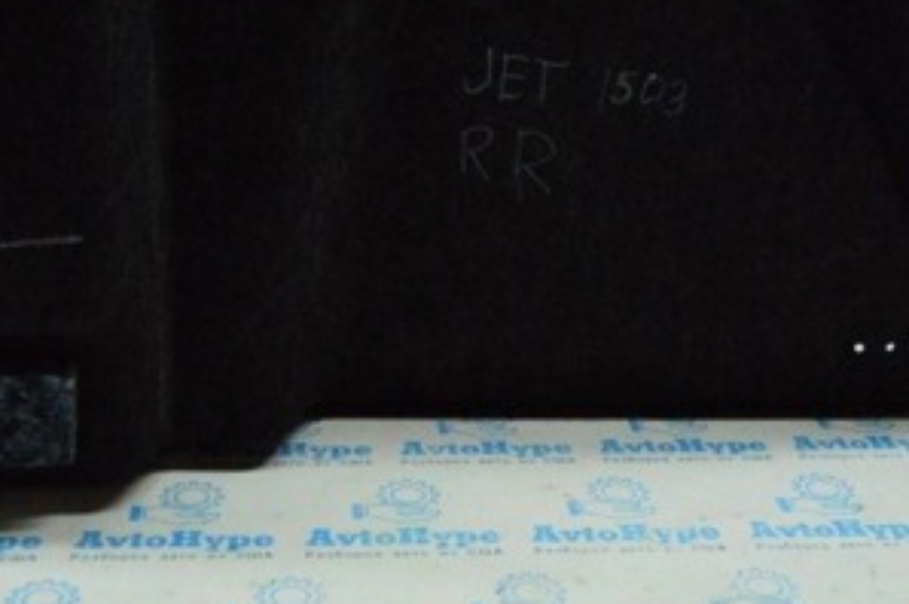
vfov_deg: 22.8
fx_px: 1463
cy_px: 72
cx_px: 424
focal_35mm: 58
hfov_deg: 34.5
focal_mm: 18
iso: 6400
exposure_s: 1/1000
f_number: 4
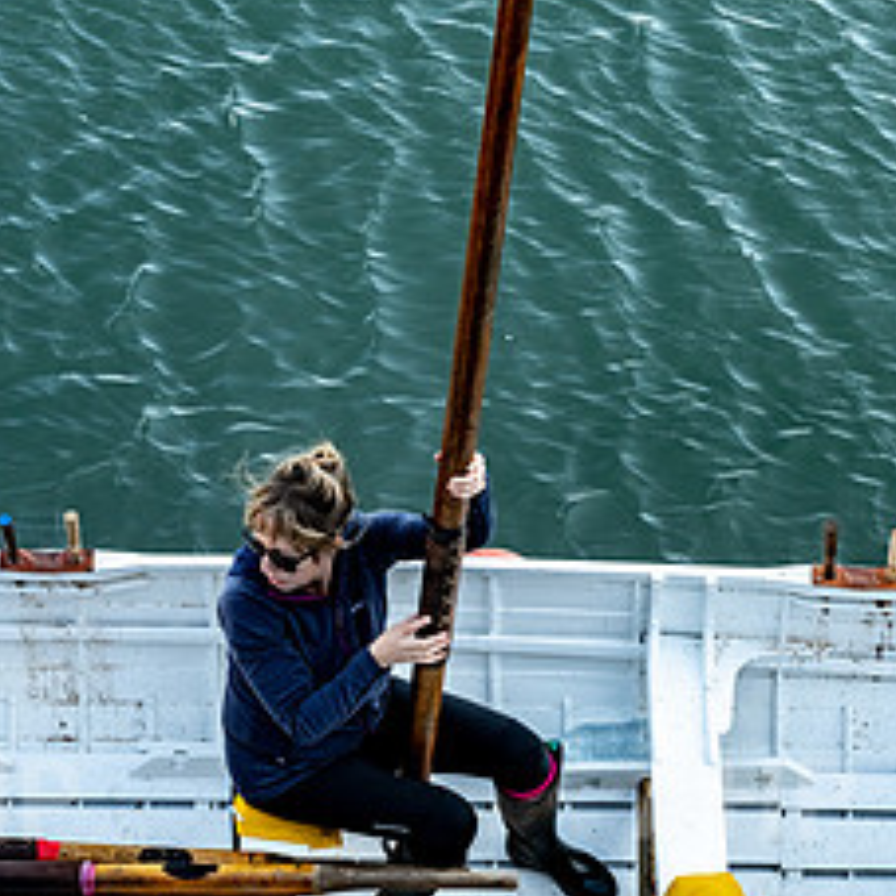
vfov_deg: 14.8
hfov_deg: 14.8
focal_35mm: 118
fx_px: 3456
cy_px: 549
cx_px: 355
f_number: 5.6
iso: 320
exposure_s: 1/400
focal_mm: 70
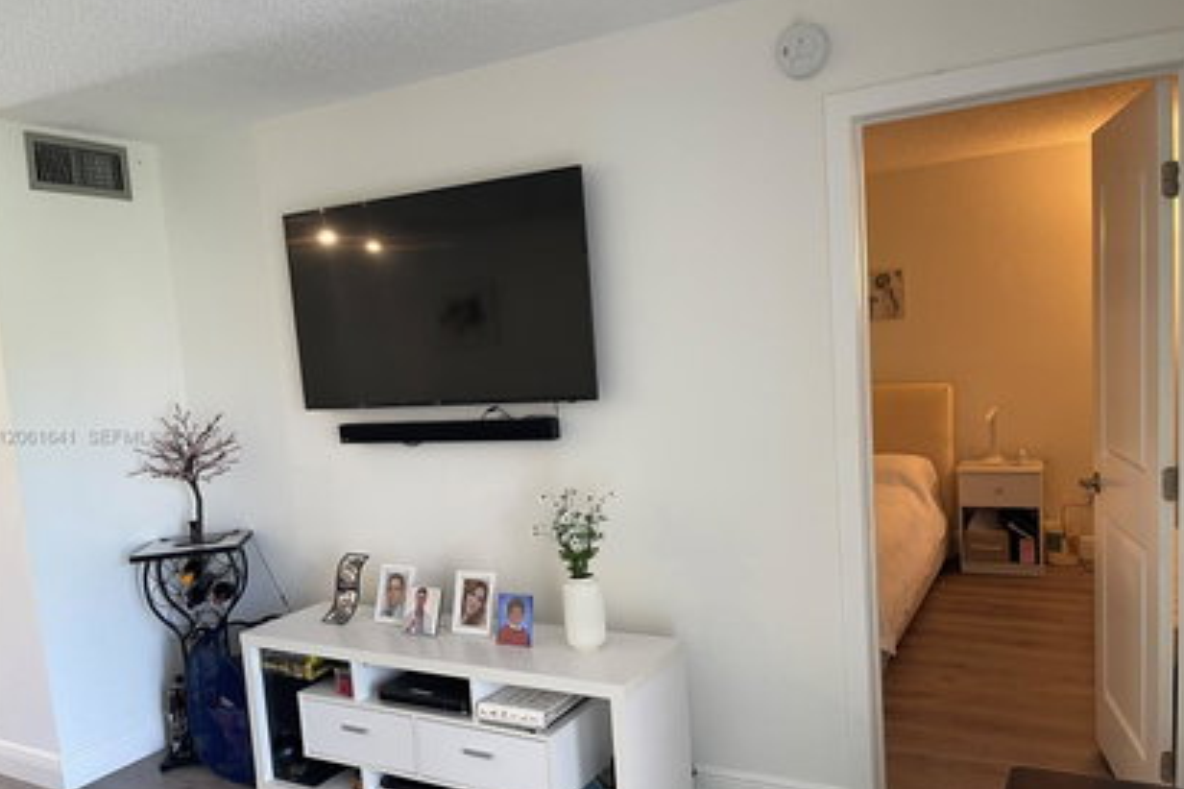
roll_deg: +4.0
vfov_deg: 47.8
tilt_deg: -7.0
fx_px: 888
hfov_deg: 67.4
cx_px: 595
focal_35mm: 27
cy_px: 438
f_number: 1.6
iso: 125
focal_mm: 5.1
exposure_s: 1/60
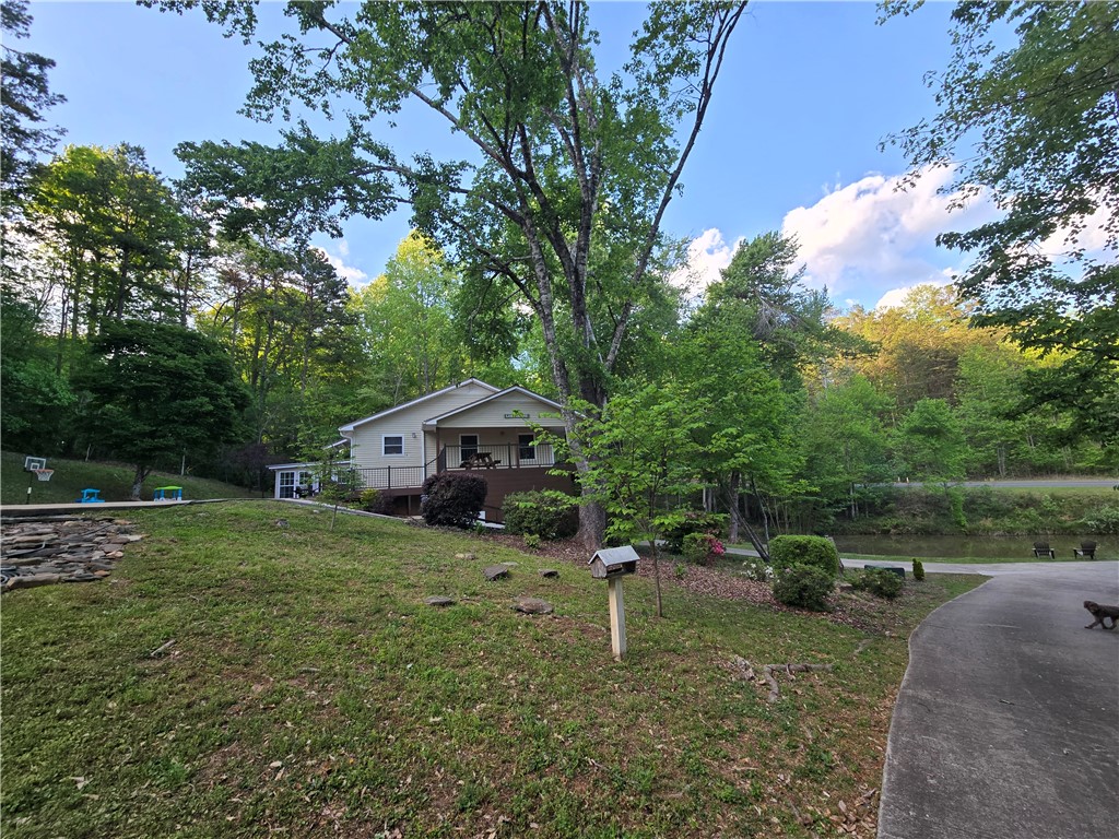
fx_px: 420
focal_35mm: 13
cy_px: 420
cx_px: 560
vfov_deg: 89.9
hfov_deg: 106.2
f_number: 2.2
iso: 50
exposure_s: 1/262
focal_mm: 2.2
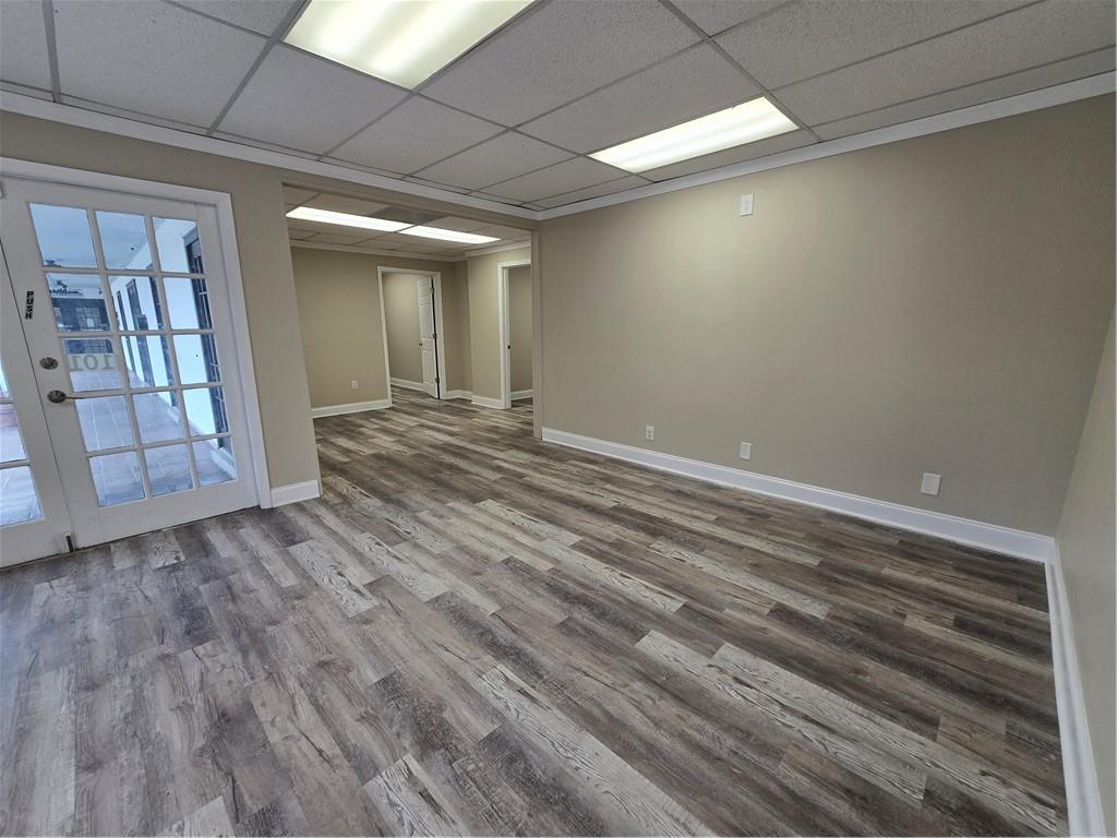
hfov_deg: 106.2
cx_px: 558
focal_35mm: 13
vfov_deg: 89.9
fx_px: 419
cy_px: 419
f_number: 2.2
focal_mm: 2.2
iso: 64
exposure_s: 1/120
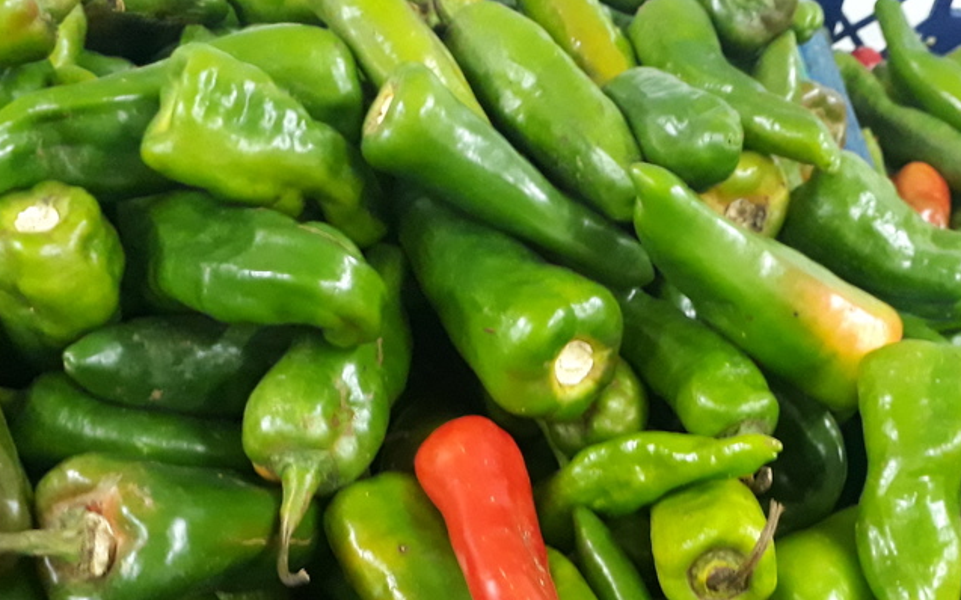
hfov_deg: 43.0
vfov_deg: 26.8
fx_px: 1205
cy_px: 564
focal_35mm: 46
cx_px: 629
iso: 400
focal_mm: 3.6
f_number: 1.9
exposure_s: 1/15
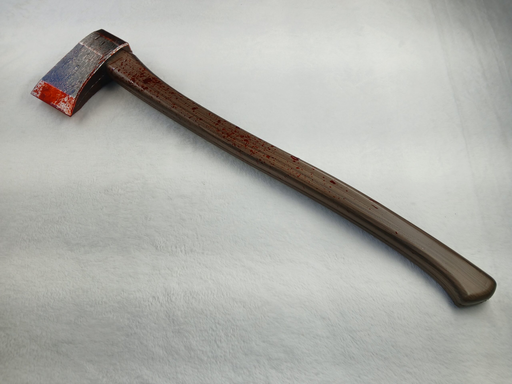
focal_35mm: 26
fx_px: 385
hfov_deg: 67.3
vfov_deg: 53.1
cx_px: 256
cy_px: 192
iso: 20
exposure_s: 1/106
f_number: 1.8
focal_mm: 3.98
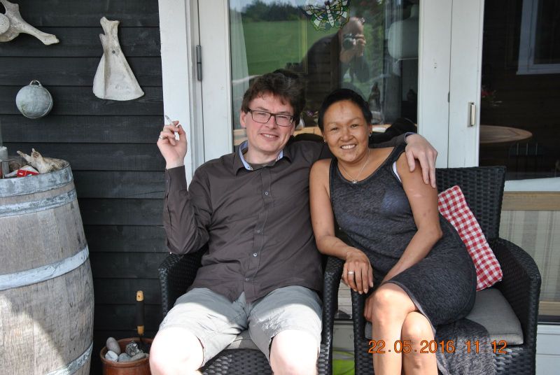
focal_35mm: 51
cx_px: 280
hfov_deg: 38.8
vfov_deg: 26.6
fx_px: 794
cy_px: 188
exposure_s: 1/160
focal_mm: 34
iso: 100
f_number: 6.3
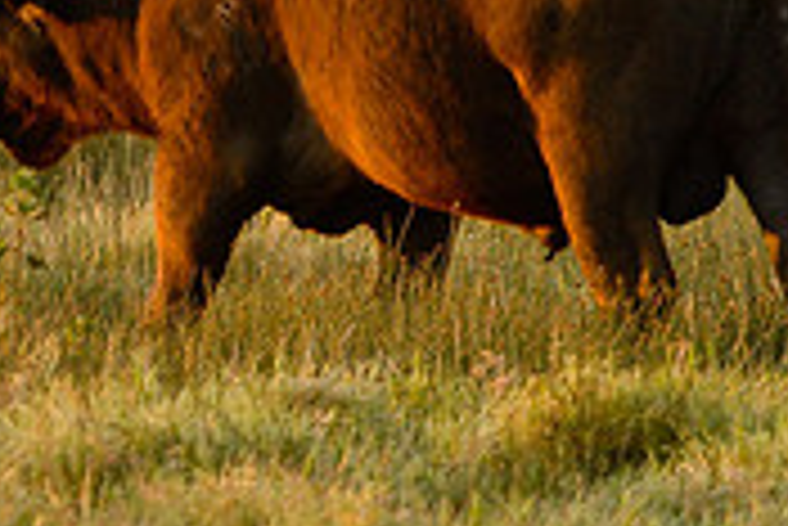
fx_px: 22783
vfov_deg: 1.3
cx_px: 9
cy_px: -38
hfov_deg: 2.0
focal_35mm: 1040
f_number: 4.8
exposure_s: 1/125
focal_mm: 210
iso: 400
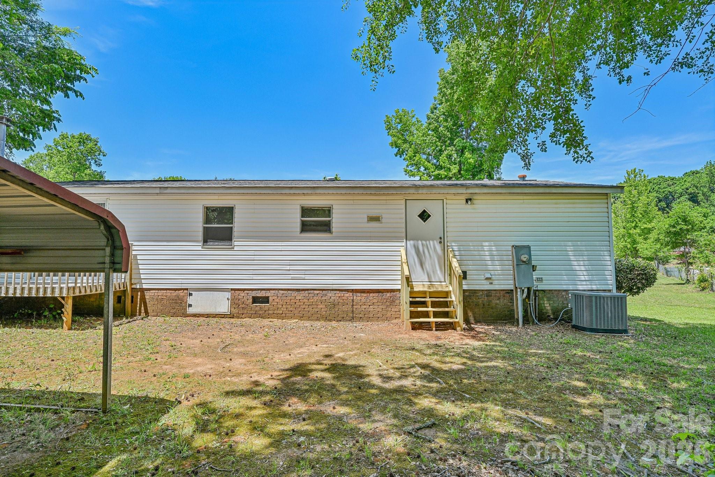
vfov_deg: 64.5
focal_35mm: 19
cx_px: 358
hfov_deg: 86.9
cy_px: 238
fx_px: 377
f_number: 8
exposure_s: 1/250
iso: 100
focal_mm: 19
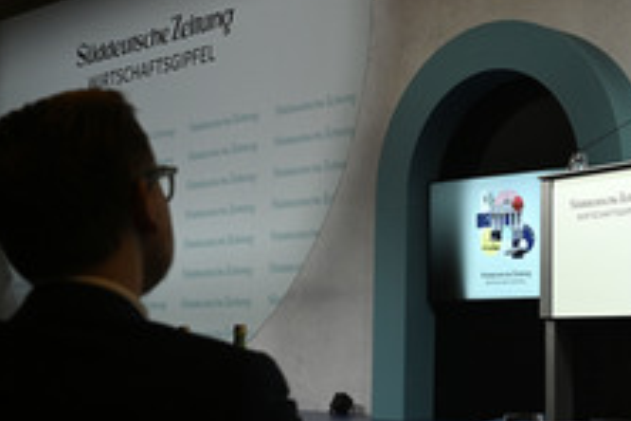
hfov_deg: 27.9
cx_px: 496
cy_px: 131
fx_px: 1244
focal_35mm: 71
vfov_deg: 19.1
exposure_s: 1/800
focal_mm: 35
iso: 3200
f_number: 4.5
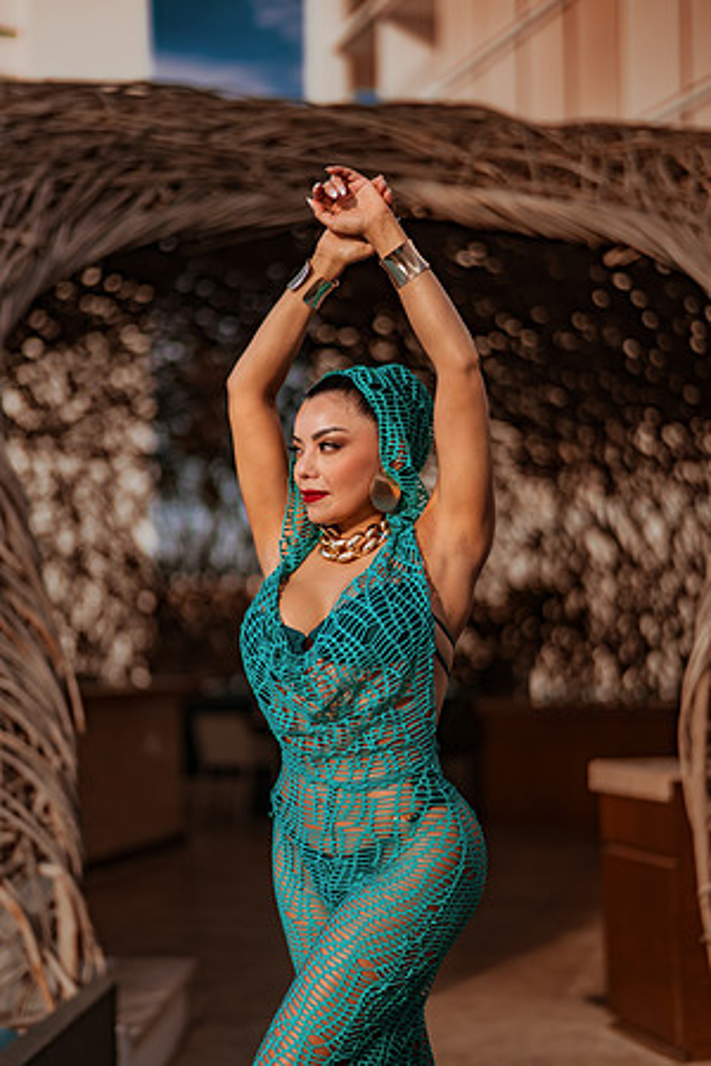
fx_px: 1718
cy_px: 533
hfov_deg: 23.4
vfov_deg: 34.5
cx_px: 356
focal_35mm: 58
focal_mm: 58
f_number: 1.4
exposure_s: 1/8000
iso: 80
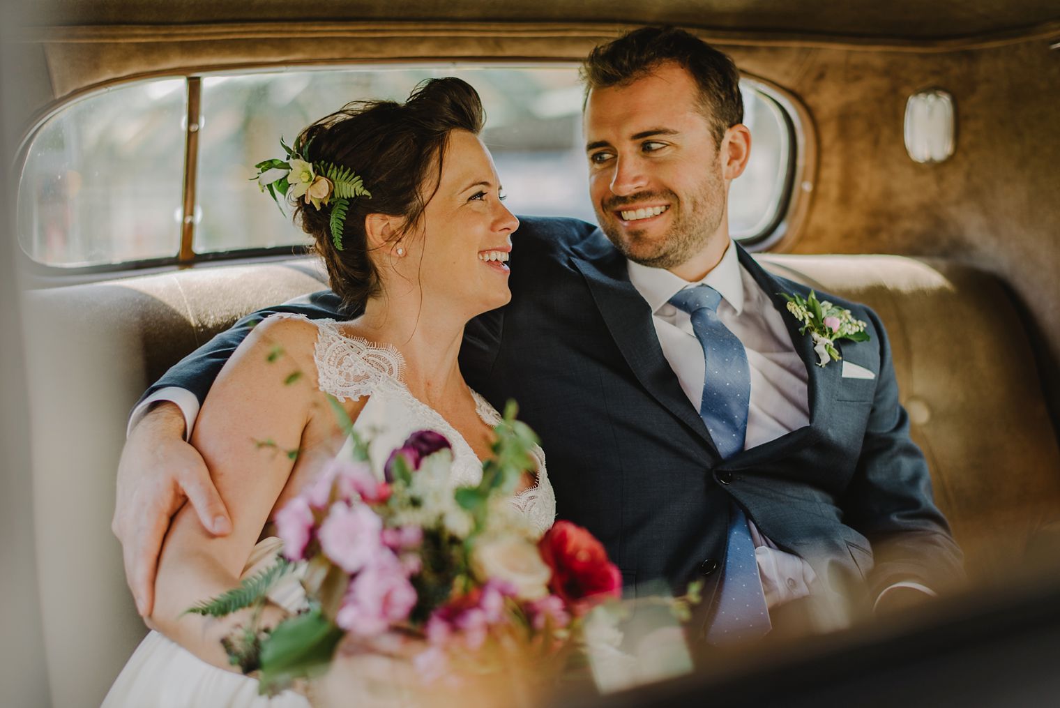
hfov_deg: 34.5
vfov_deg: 23.4
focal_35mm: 58
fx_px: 1709
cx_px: 530
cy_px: 354
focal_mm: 58
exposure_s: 1/250
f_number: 2
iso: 80
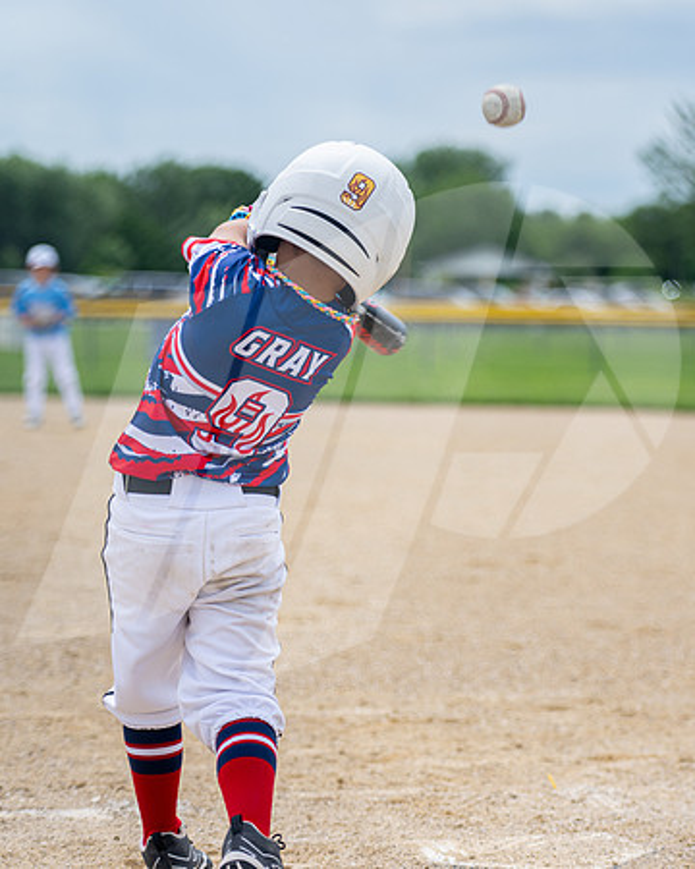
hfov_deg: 10.3
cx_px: 337
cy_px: 388
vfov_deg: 12.8
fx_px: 3869
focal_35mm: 150
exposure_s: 1/2000
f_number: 2.8
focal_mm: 95
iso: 160
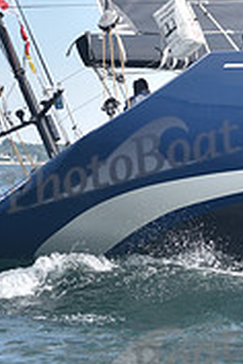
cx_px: 402
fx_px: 2318
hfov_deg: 5.9
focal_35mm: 229
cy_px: 24
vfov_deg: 8.9
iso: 320
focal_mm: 70
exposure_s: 1/800
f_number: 5.6
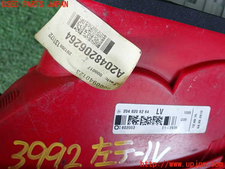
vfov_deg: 32.9
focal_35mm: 44
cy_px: 84
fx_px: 286
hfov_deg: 42.9
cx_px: 112
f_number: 2.9
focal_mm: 7.84
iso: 400
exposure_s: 1/125
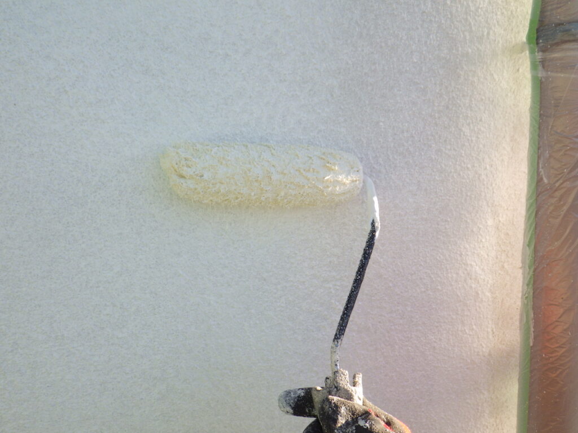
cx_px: 289
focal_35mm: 28
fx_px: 468
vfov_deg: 49.7
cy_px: 216
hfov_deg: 63.4
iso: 125
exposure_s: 1/200
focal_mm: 5
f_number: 4.2
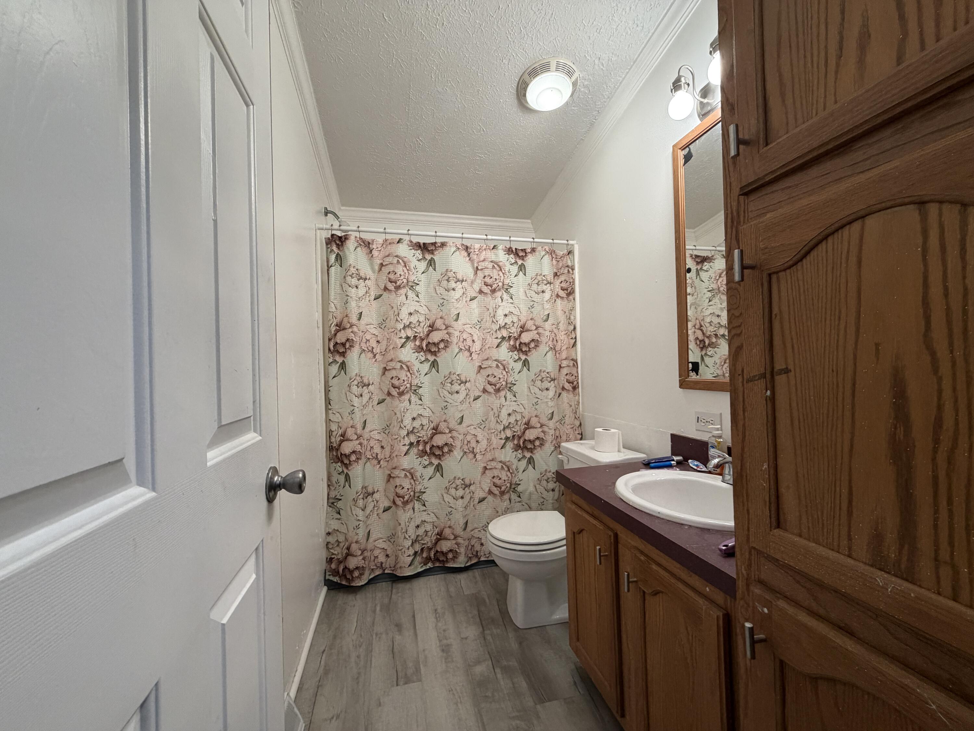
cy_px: 366
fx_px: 394
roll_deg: +1.3
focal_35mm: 14
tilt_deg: +1.3
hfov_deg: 102.1
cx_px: 487
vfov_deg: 85.7
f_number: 2.2
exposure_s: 1/120
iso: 320
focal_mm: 2.22
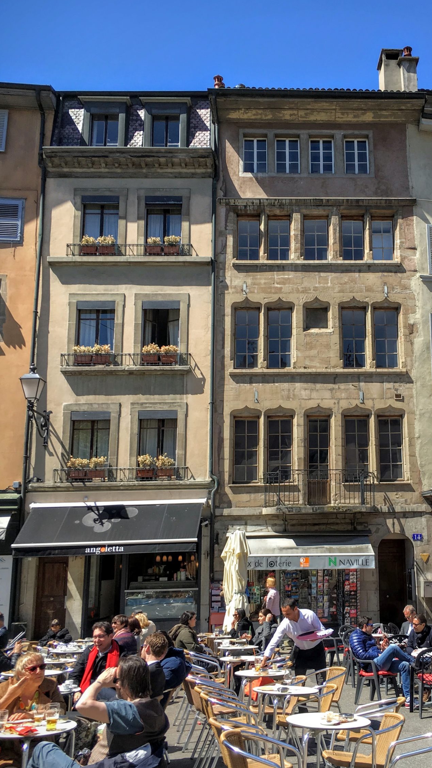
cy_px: 389
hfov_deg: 32.2
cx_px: 327
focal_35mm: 36
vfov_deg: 55.3
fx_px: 733
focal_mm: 4.15
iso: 25
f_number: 2.2
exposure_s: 1/962
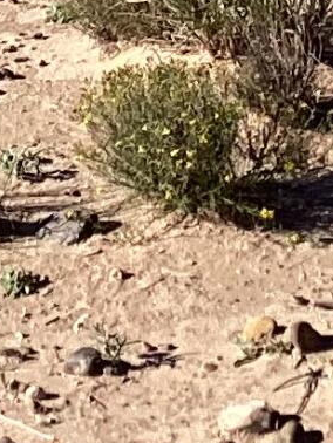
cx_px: 91
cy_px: -479
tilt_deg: -12.3
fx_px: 3152
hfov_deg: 6.0
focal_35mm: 246
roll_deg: +1.1
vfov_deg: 7.7
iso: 25
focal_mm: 3.3
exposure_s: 1/1508
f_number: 2.4
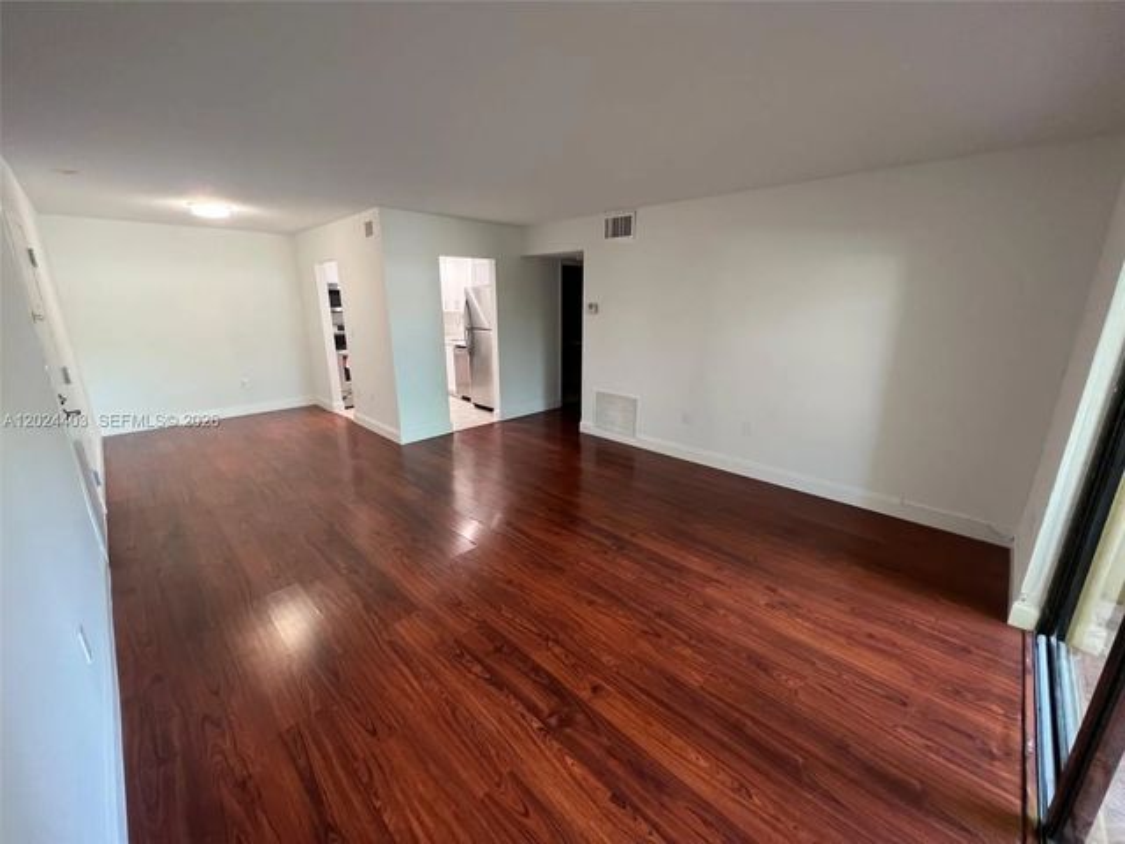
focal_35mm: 13
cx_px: 562
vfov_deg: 89.9
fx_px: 422
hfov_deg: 106.2
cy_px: 422
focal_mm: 1.57
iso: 200
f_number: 1.8
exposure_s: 1/60
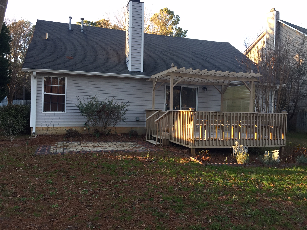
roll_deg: -2.2
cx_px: 154
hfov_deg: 61.7
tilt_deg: +0.0
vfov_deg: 48.2
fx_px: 257
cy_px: 115
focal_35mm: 29
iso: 40
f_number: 2.2
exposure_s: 1/120
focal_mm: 4.15
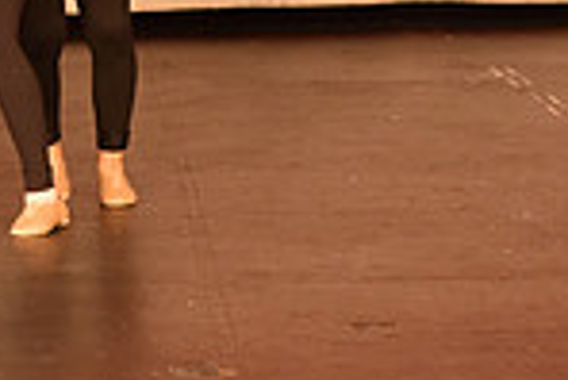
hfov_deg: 3.9
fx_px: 8339
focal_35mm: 528
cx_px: -418
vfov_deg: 2.6
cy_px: -297
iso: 2000
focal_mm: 135
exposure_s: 1/250
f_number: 5
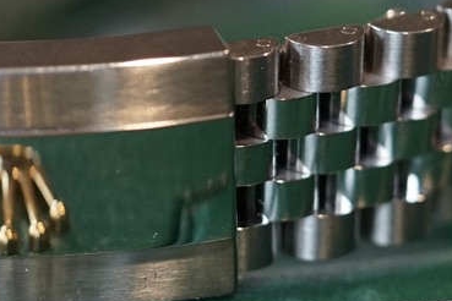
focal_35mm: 265
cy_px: 6
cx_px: -15
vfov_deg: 5.2
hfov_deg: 7.7
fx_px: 3327
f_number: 3.2
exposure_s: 1/100
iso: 1600
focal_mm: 90
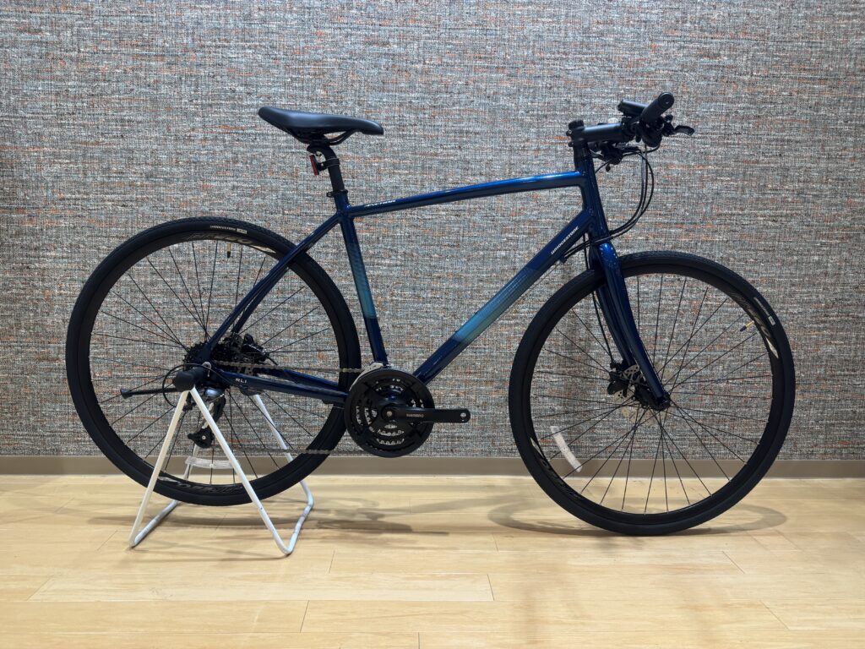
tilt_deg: -8.0
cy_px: 324
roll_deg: -1.2
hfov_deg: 71.6
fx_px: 600
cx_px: 432
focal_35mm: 24
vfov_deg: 56.8
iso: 100
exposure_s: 1/121
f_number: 1.78
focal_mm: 6.76
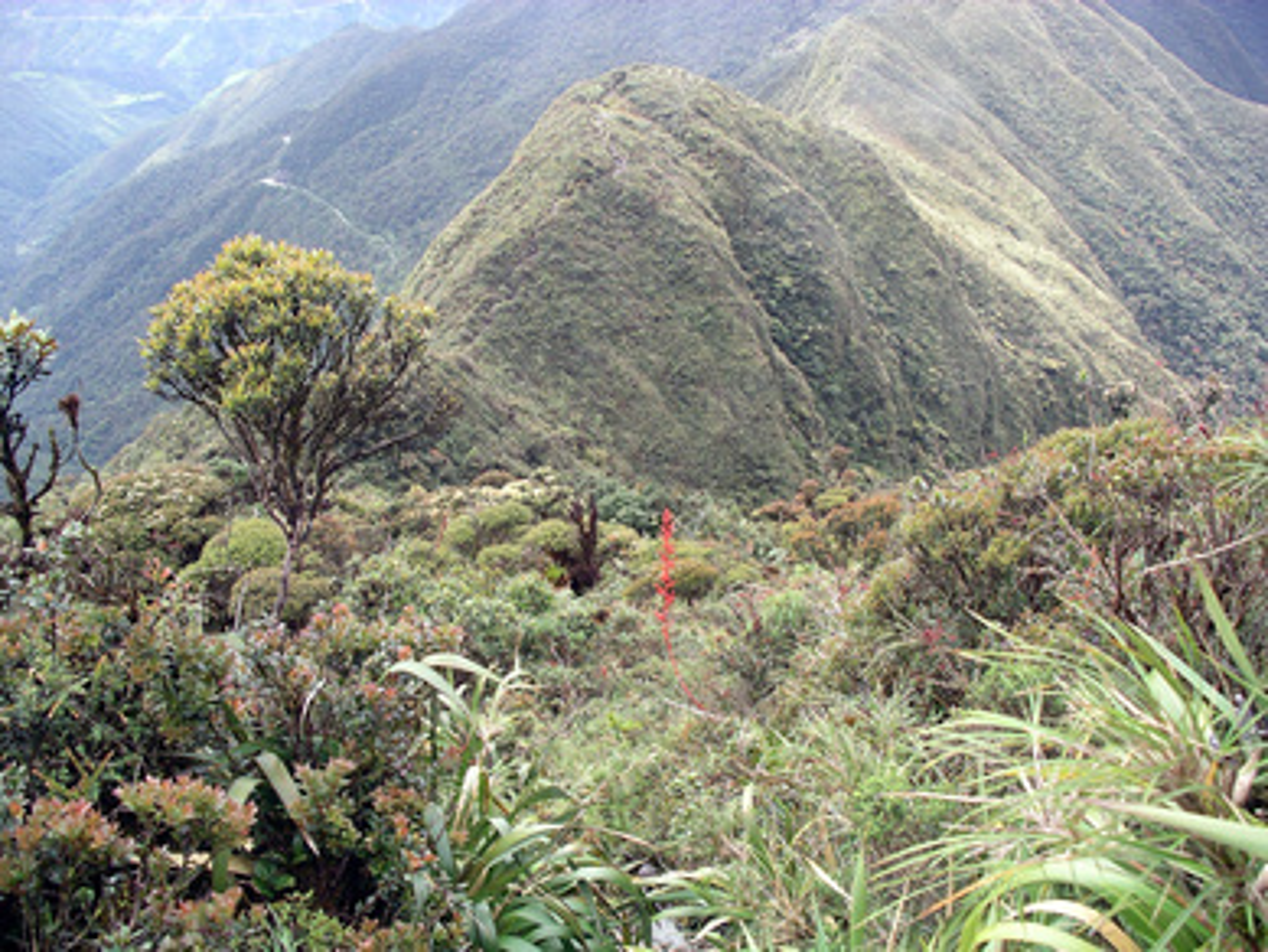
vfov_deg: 38.7
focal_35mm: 37
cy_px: 476
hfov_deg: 50.1
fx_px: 1356
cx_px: 634
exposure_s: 1/178
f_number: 3.2
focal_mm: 7.8
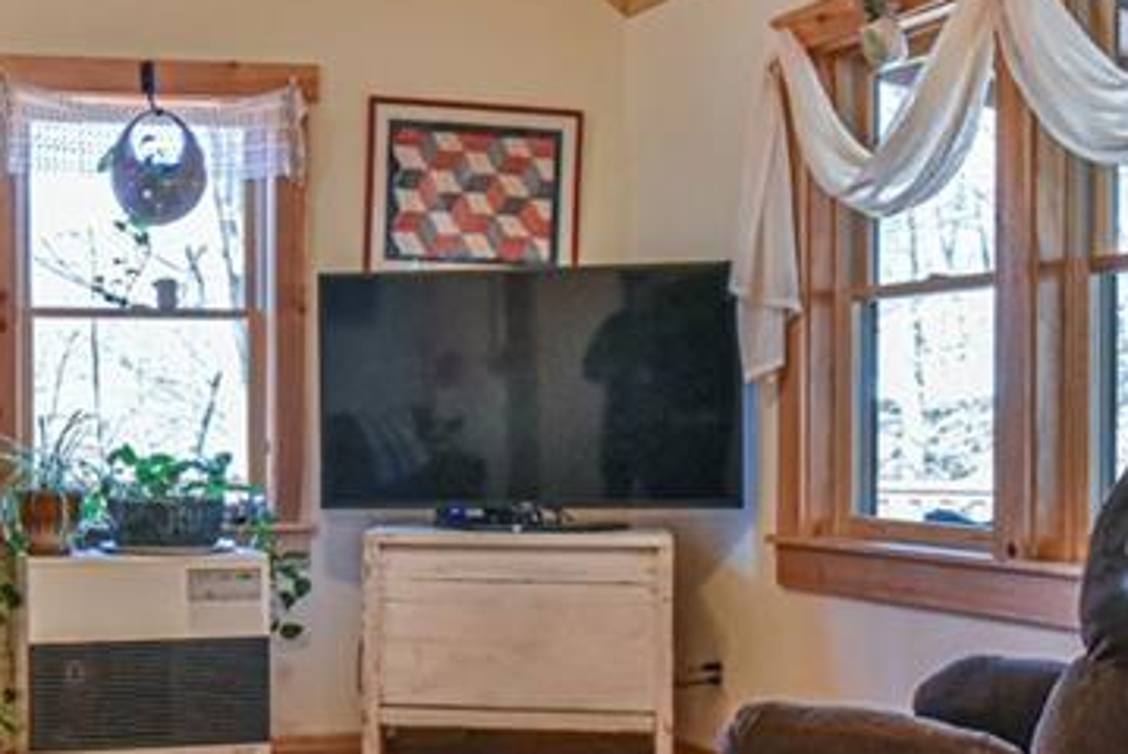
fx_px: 1787
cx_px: 236
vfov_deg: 23.8
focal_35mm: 57
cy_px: 451
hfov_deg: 34.0
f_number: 9
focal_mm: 20
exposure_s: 1/80
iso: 4000
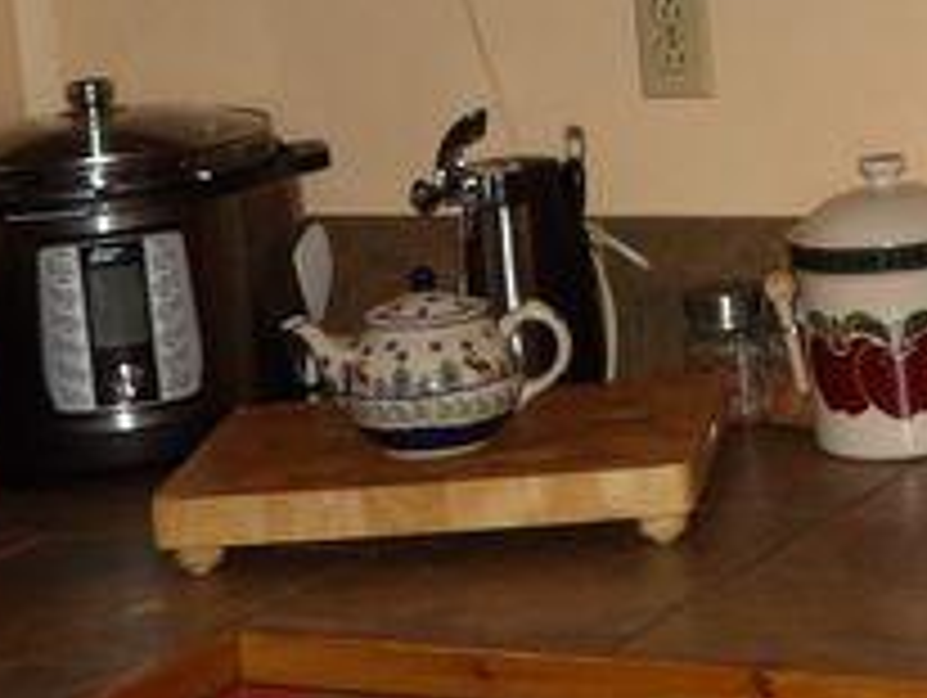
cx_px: 792
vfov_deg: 11.5
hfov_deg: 15.2
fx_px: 3432
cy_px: -36
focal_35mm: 128
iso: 200
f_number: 3.6
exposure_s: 1/26
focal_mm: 5.9
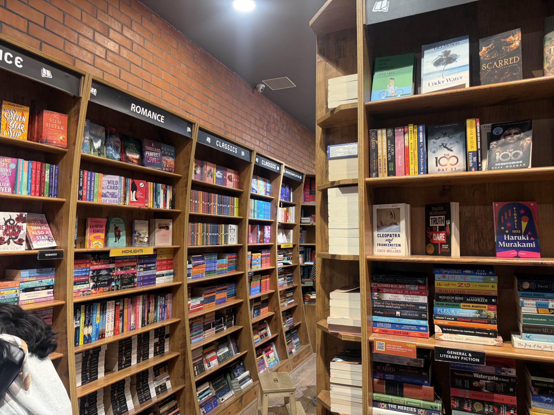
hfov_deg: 71.6
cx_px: 277
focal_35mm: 24
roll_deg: -0.2
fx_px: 384
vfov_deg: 56.8
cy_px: 208
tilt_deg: +3.8
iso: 200
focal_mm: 6.76
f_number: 1.78
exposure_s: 1/100
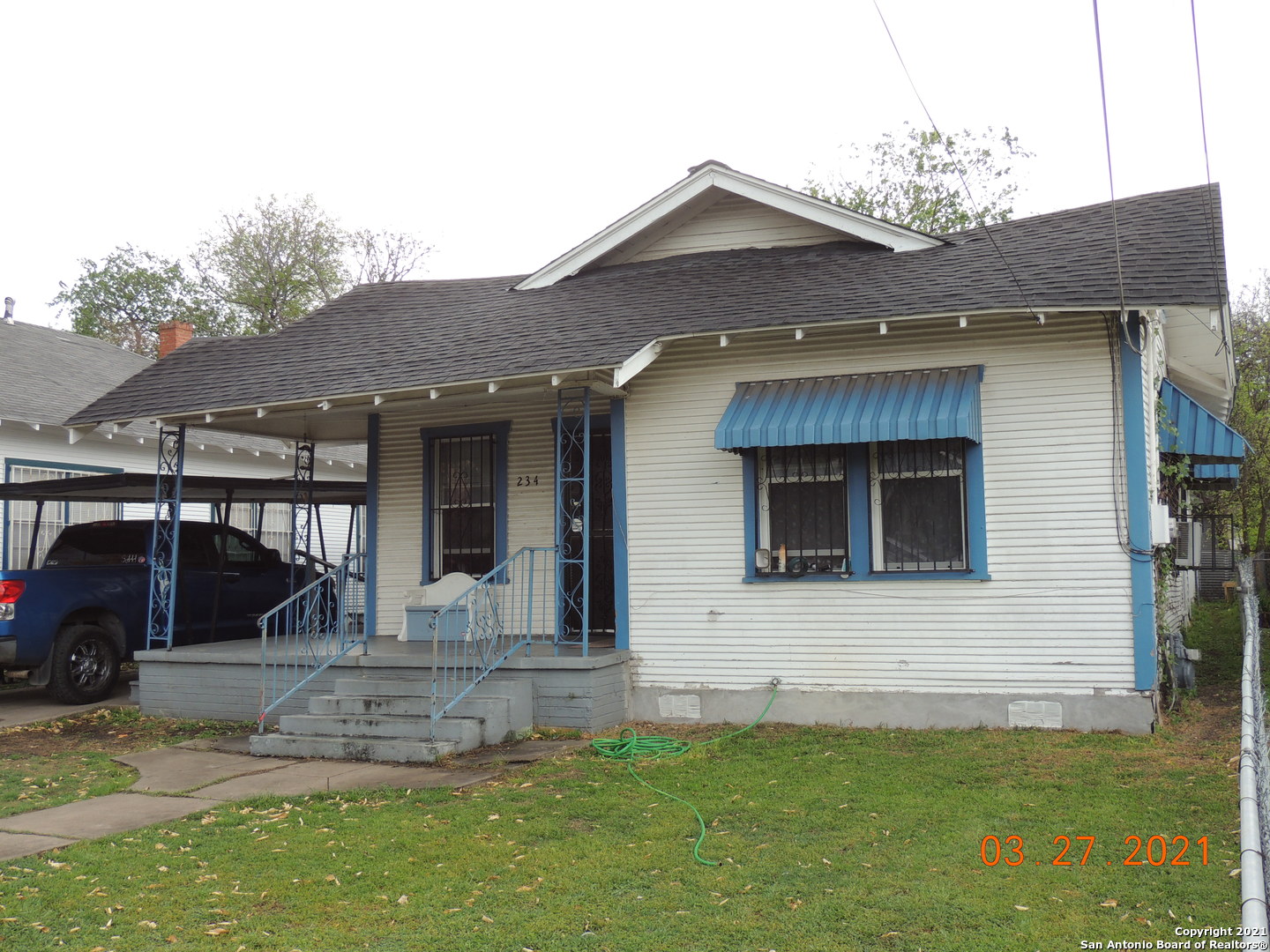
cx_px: 635
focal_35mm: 35
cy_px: 476
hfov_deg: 52.6
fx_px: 1284
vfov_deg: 40.7
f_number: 3.3
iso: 100
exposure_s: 1/200
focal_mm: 6.2
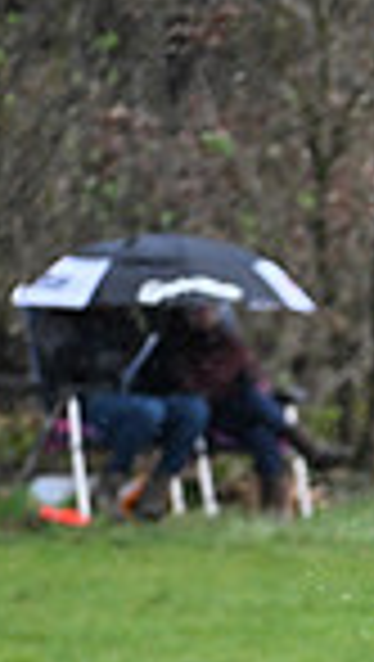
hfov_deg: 1.1
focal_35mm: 1077
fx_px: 18933
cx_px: 1280
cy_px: 786
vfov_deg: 2.0
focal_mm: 260
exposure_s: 1/1250
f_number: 5.6
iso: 3200
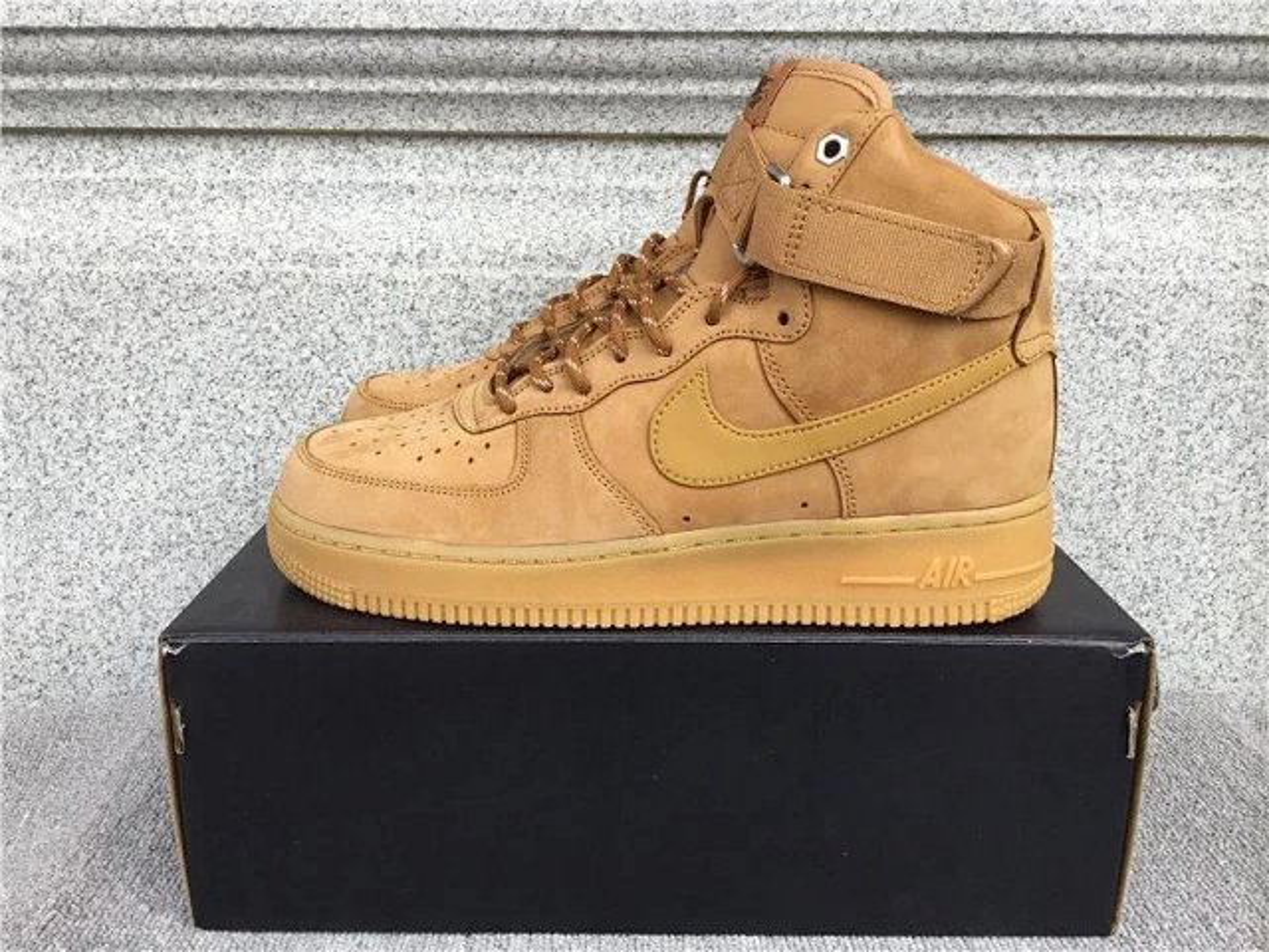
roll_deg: +0.1
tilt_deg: -13.4
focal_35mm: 31
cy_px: 476
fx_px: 1136
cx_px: 634
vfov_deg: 45.4
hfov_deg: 58.4
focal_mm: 3.3
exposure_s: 1/342
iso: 25
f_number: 2.4
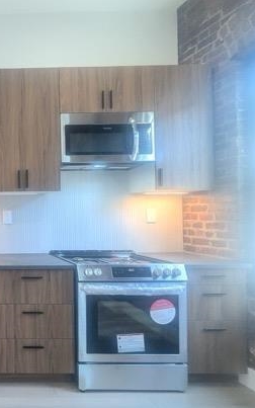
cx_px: -60
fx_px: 300
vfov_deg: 68.4
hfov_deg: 35.1
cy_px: 210
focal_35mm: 27
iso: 118
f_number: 2.2
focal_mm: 2.35
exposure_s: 1/60
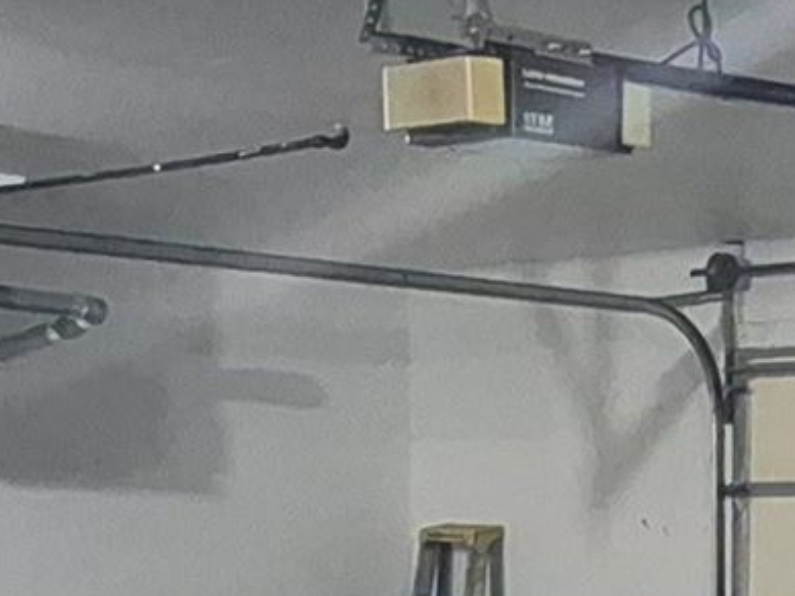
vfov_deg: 13.7
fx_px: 2366
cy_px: 815
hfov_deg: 17.6
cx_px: 1086
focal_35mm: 103
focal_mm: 1.74
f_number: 2.2
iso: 1000
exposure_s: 1/60
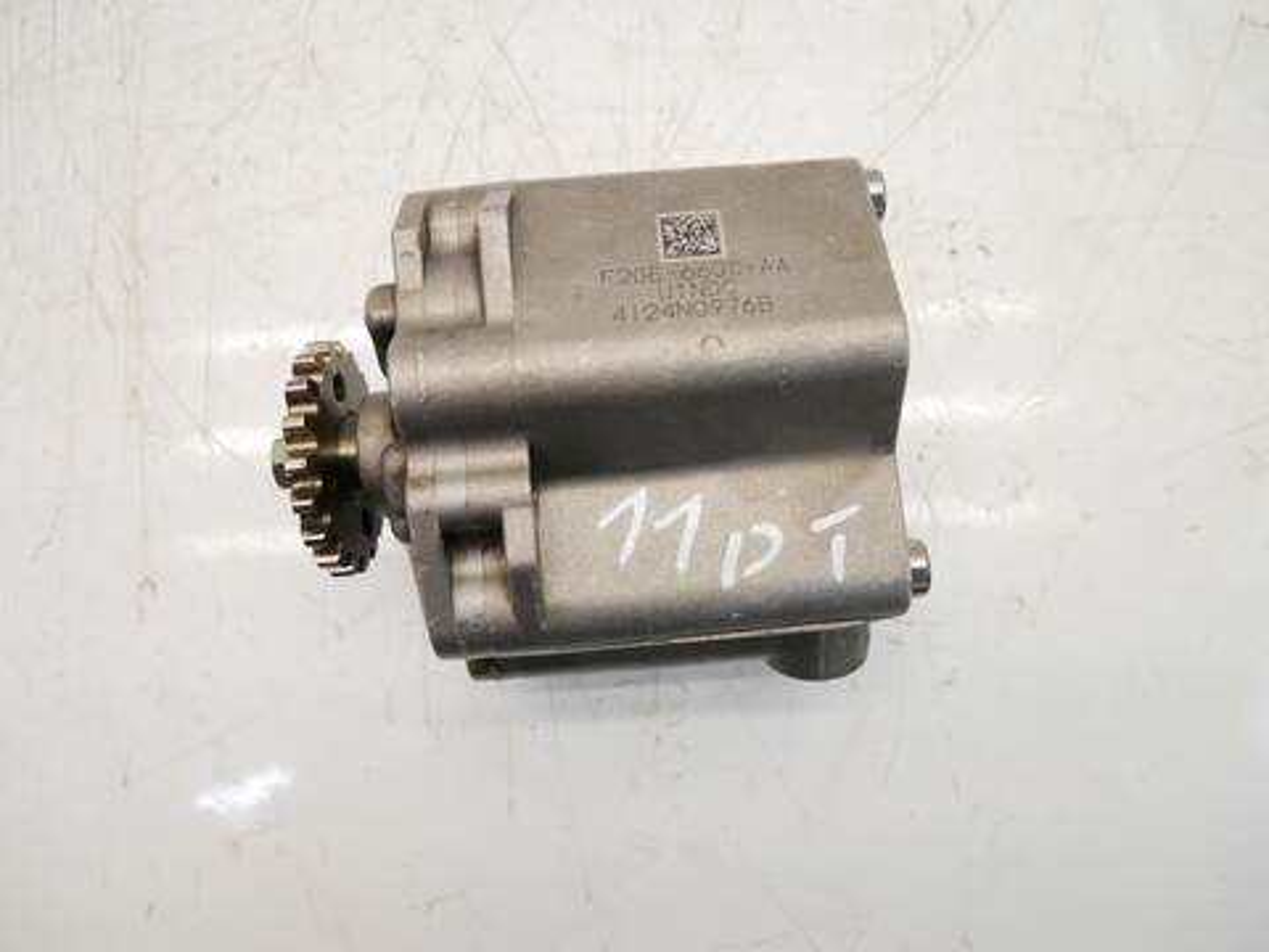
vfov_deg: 56.8
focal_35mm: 24
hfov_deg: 71.6
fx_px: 880
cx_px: 634
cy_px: 476
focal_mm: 12
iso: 640
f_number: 3.5
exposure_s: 1/125
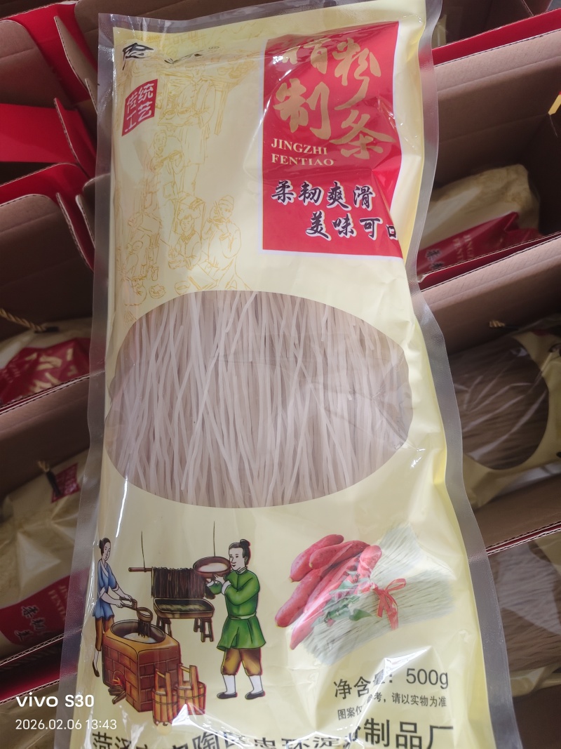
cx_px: 280
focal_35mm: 23
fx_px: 497
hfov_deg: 58.9
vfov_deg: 73.9
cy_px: 374
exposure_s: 1/50
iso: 807
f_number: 1.88
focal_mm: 5.56
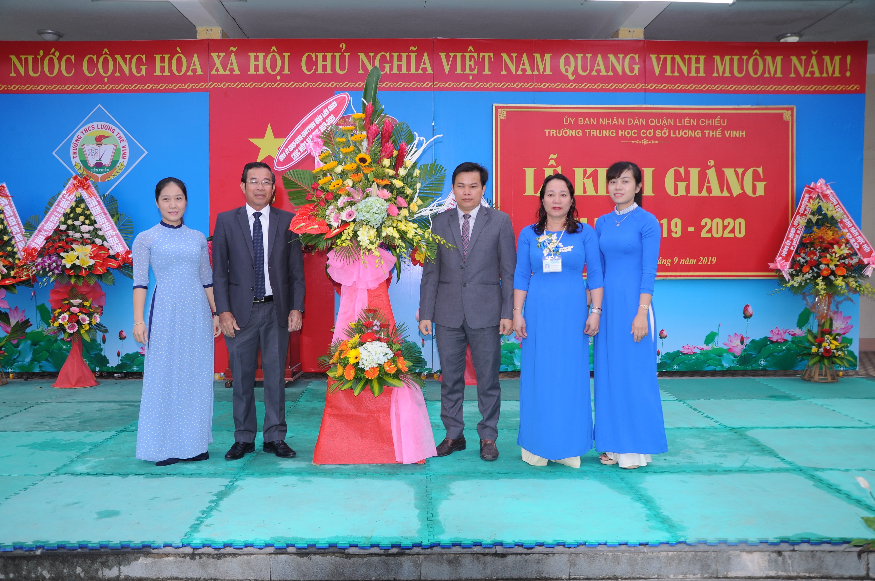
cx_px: 438
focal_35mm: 33
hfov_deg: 57.3
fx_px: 801
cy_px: 290
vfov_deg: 39.9
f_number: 5.6
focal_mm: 22
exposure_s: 1/60
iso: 200
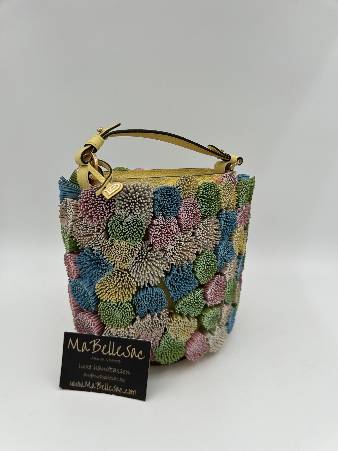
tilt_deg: -16.5
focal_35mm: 26
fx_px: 338
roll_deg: -1.0
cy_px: 226
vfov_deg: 67.3
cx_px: 169
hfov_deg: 53.1
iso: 50
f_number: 1.5
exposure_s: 1/1029
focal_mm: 5.7
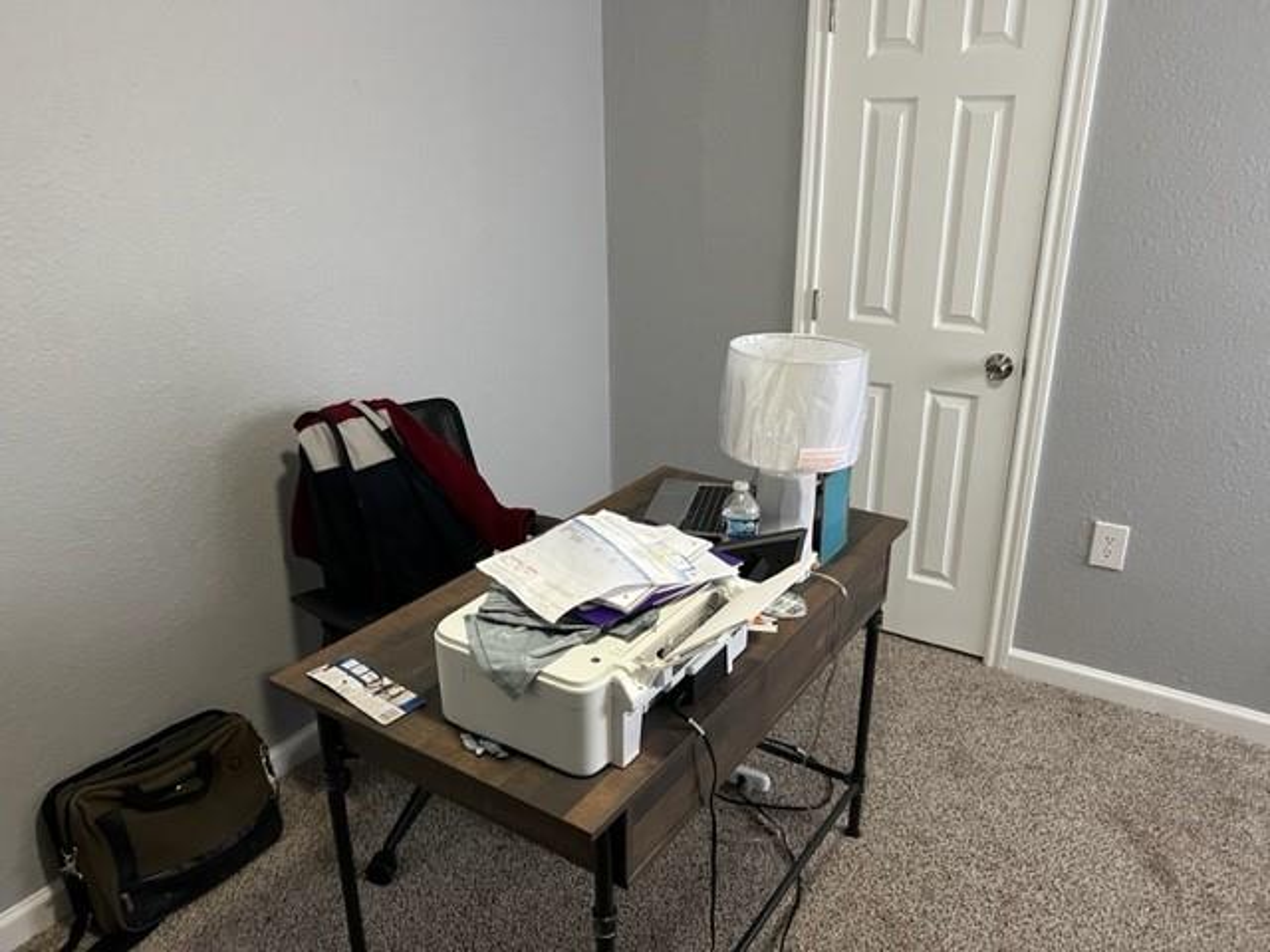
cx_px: 635
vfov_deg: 53.1
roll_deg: +0.7
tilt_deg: -20.8
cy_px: 476
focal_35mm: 26
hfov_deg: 67.3
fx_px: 954
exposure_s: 1/60
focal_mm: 5.7
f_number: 1.5
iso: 320
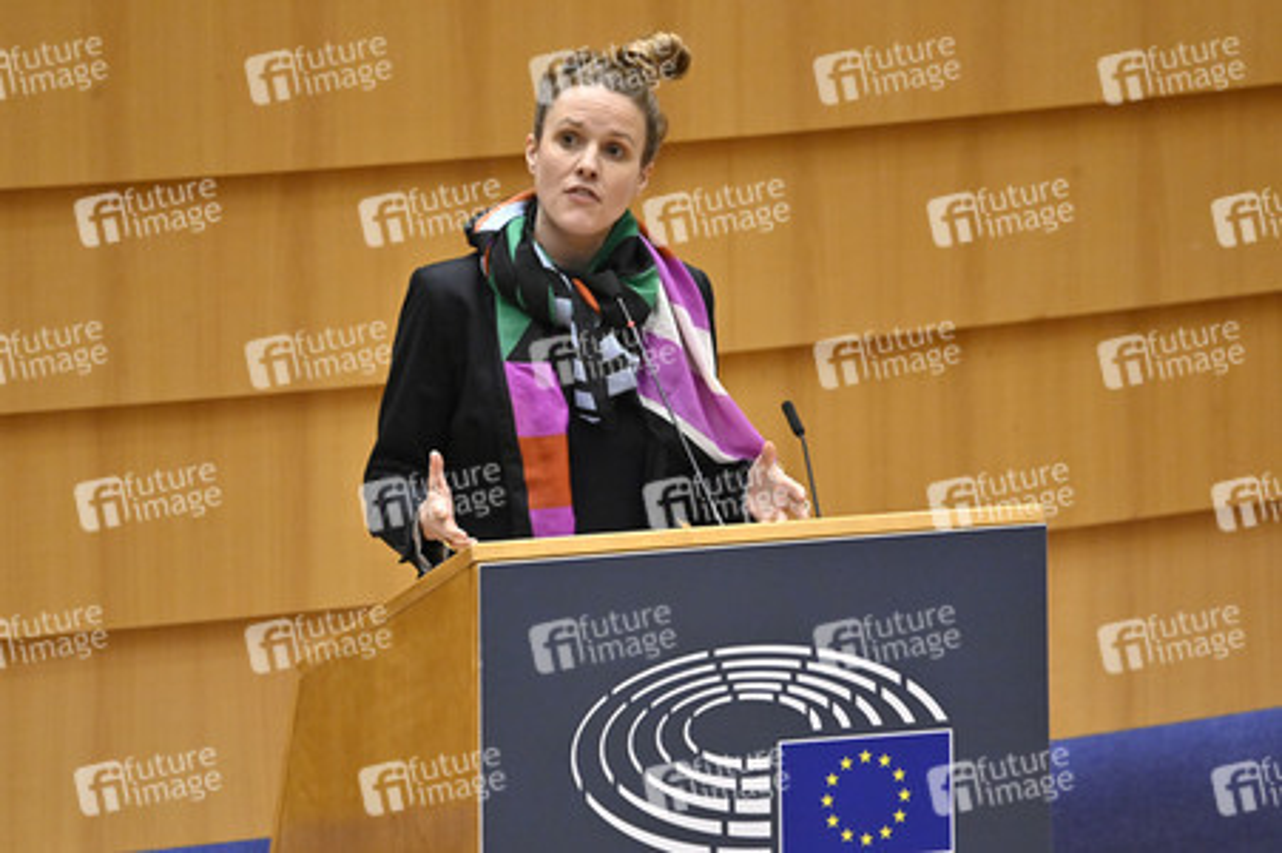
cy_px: 426
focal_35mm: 600
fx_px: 21350
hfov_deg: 3.4
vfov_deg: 2.3
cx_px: 641
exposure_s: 1/640
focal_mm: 600
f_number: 6.3
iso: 5000
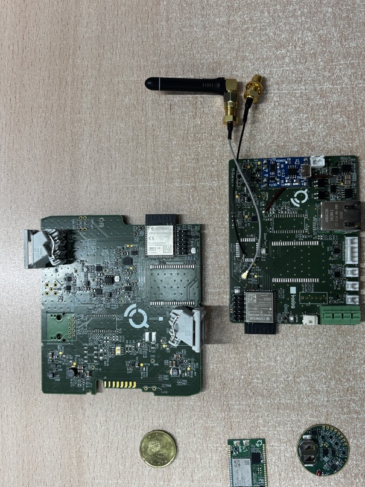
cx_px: 208
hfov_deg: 42.8
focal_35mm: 33
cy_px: 251
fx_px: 464
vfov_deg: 55.3
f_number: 1.6
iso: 125
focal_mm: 5.96
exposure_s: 1/100
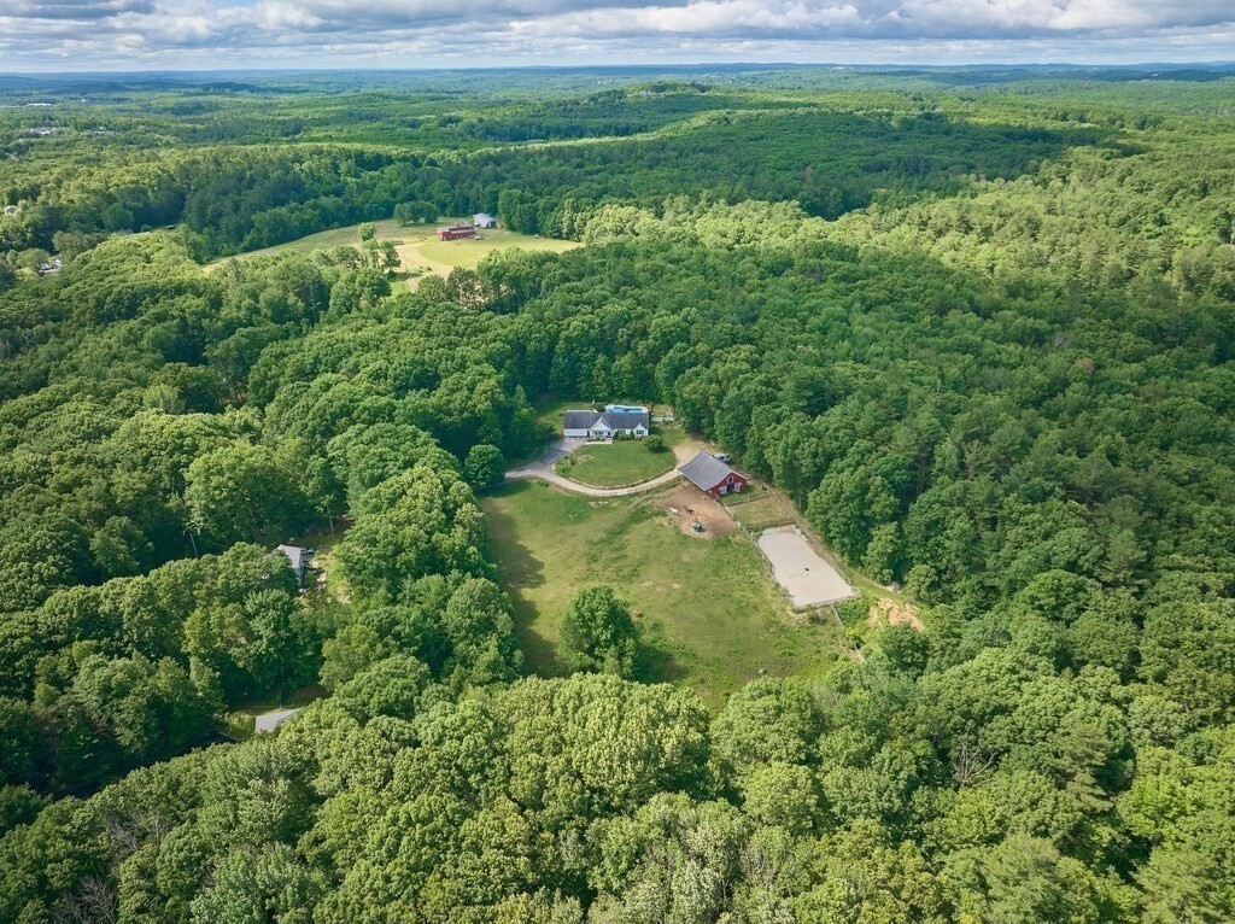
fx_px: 855
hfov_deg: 71.6
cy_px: 462
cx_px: 618
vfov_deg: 56.7
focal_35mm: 24
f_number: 2.8
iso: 100
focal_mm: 12.29
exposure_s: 1/1000
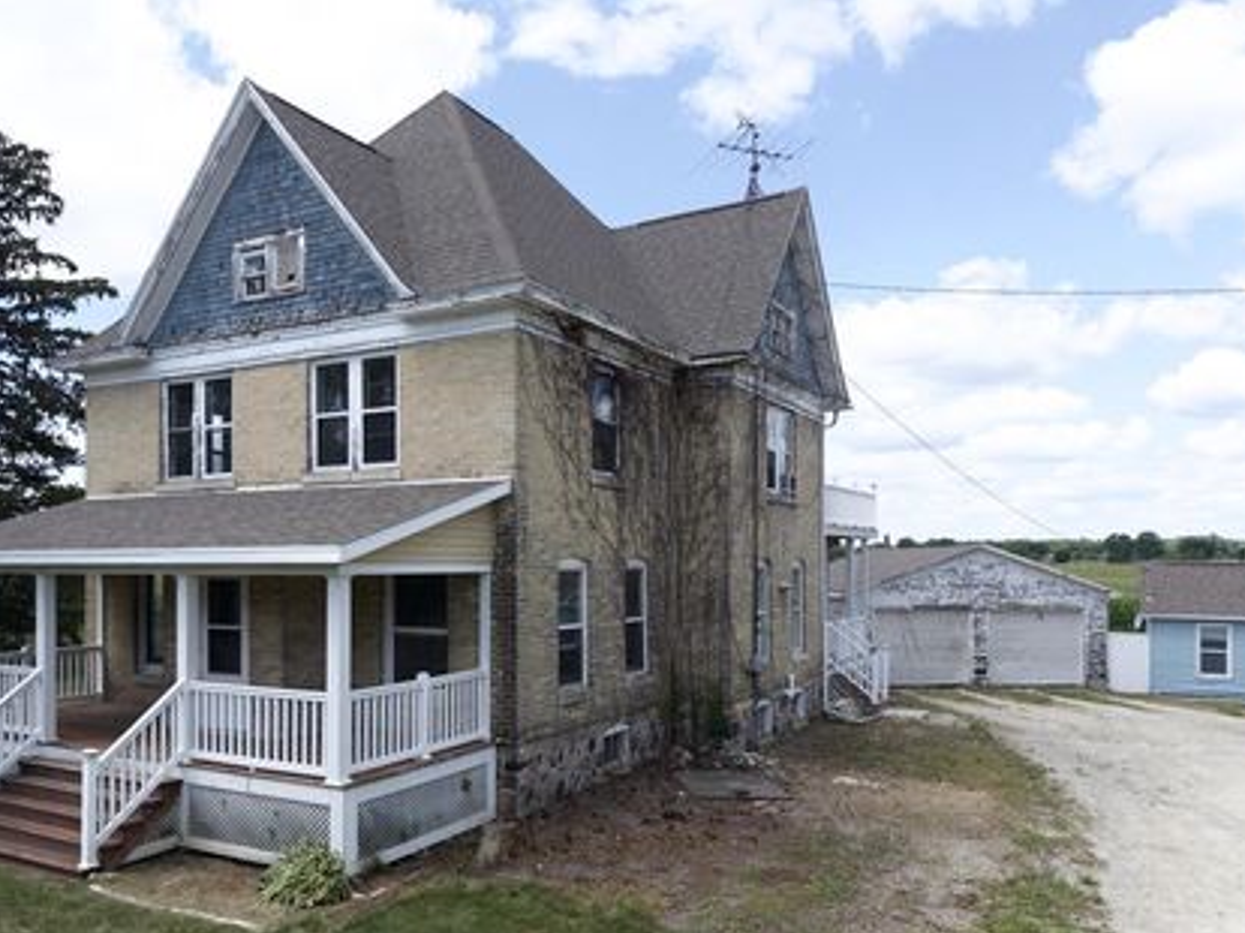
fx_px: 1042
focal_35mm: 29
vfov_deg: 47.9
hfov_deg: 61.5
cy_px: 561
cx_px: 550
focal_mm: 8.67
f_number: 1.8
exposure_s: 1/3200
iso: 250
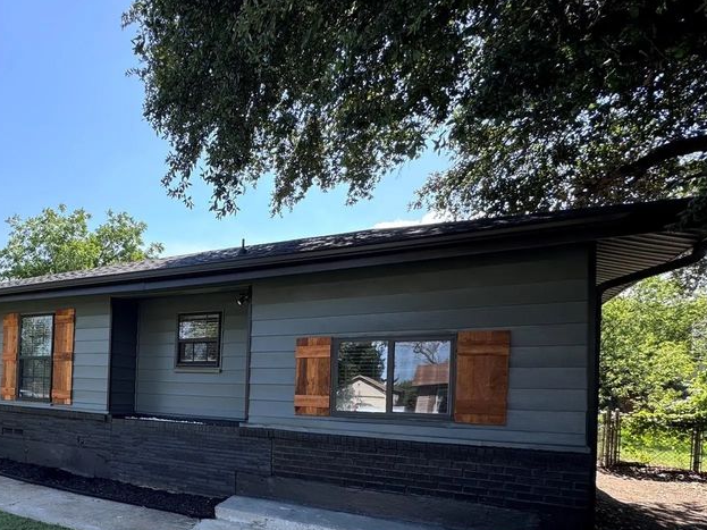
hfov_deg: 67.5
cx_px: 149
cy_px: 395
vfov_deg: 56.1
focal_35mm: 23
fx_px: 470
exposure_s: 1/290
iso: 40
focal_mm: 2.22
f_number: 2.2
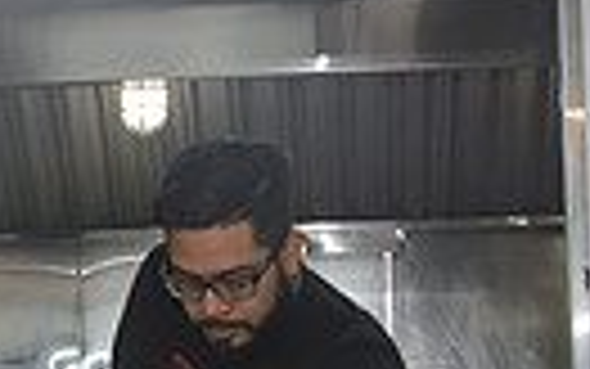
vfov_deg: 12.1
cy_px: 306
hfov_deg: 18.9
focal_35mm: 108
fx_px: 1737
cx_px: 45
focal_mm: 24
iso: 800
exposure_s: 1/200
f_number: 4
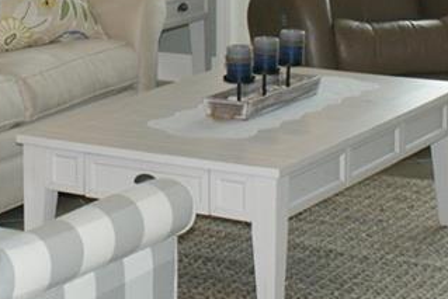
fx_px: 1556
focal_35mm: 125
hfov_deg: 16.3
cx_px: 91
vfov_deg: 10.8
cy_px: -53
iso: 400
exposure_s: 1/60
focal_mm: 26
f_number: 5.6
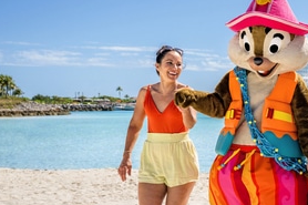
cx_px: 380
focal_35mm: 77
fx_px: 661
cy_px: 114
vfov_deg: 17.6
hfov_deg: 23.7
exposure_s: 1/2000
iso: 160
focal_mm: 29.5
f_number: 4
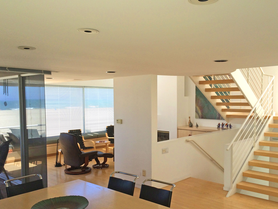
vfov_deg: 40.6
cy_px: 117
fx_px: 281
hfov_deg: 52.5
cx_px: 154
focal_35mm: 35
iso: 32
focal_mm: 4.12
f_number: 2.2
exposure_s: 1/336
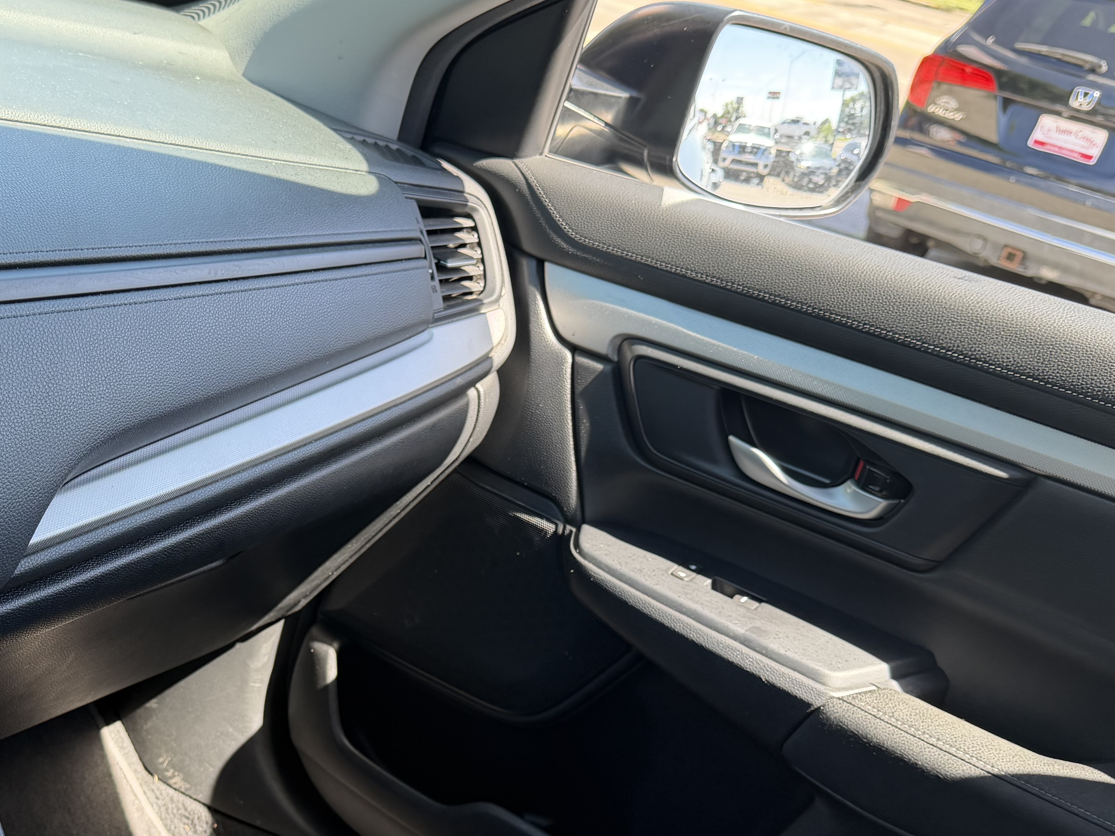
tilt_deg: -31.5
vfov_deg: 34.5
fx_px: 1321
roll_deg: -11.2
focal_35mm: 41
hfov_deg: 45.0
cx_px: 358
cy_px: 611
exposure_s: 1/177
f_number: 1.78
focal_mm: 6.76
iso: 80
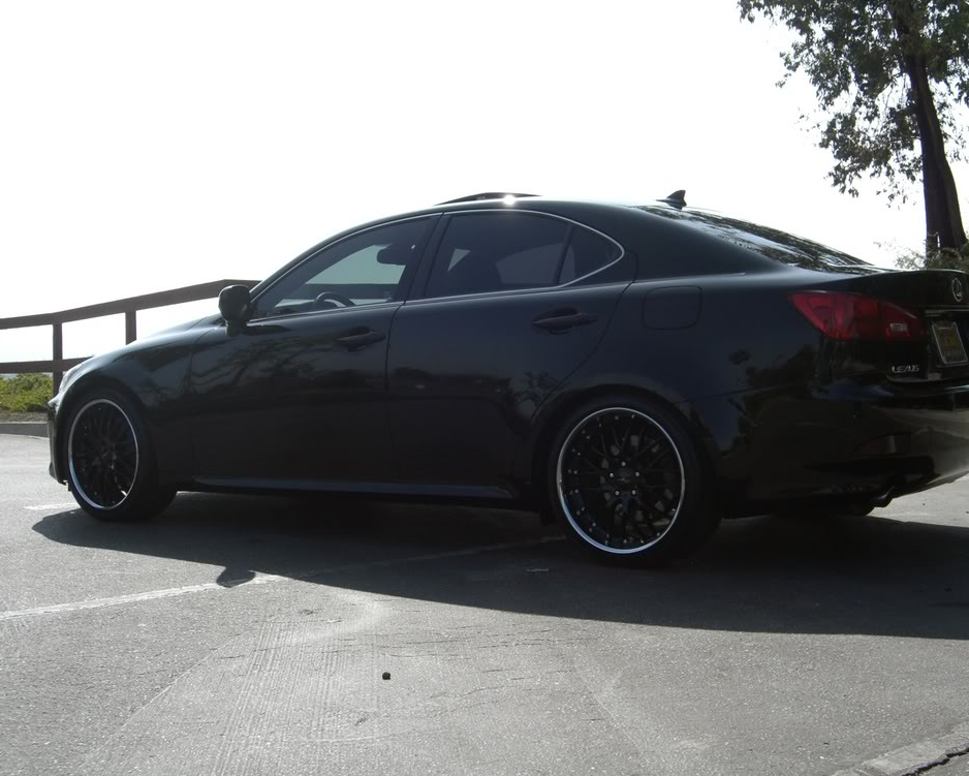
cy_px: 394
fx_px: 1406
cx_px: 498
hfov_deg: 38.0
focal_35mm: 49
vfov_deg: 30.9
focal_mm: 9.5
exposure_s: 1/160
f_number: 8.8
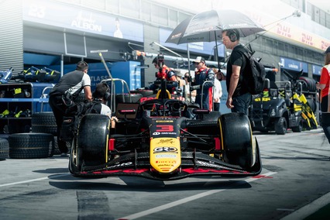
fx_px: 642
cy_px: 110
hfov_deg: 28.8
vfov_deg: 19.5
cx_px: 165
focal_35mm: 70
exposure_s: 1/200
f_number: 2.8
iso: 200
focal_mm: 70
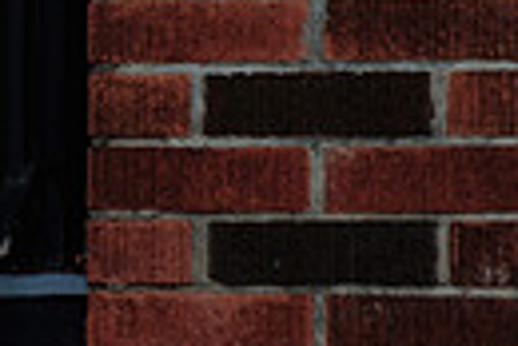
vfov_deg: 4.7
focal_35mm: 285
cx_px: -606
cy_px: -384
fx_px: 4105
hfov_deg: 6.9
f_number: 3.6
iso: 800
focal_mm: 42.7
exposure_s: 1/250
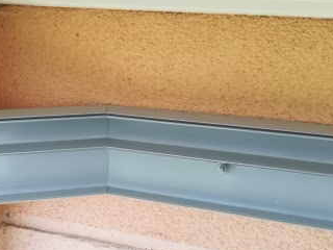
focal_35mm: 39
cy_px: 160
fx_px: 375
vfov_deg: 36.5
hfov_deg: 47.3
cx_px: 120
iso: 50
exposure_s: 1/178
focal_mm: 3.83
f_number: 2.2
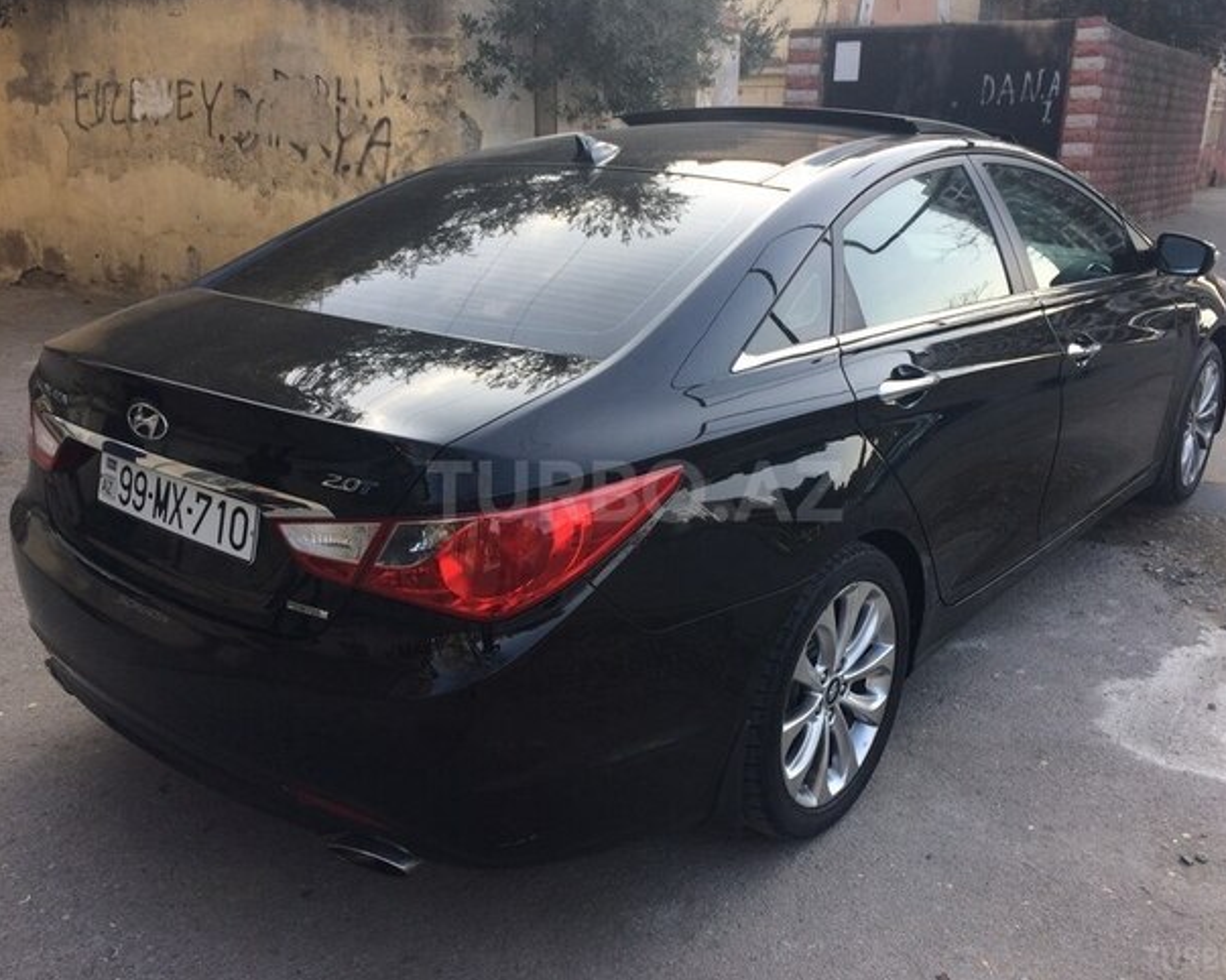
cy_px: 491
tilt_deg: -18.3
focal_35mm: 31
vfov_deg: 47.1
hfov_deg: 57.2
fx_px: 1124
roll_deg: -1.6
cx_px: 634
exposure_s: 1/328
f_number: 2.2
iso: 32
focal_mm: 4.15
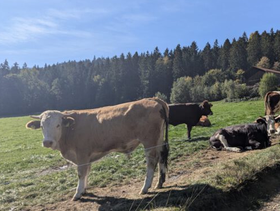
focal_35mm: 34
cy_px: 125
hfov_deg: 52.6
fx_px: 275
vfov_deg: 41.7
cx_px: 193
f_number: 1.85
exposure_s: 1/3058
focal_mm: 6.81
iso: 46
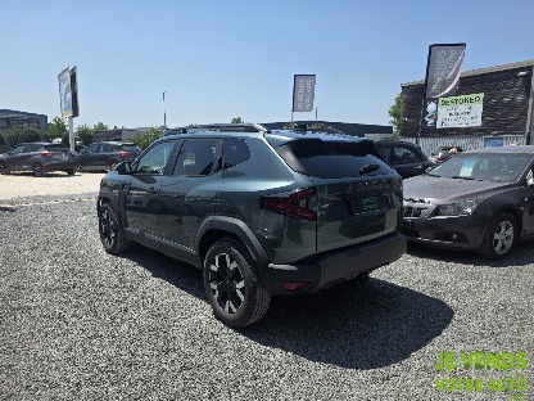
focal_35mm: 23
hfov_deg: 73.9
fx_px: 355
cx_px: 267
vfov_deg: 58.9
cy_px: 200
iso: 80
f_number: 1.7
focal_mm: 6.25
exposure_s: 1/5778
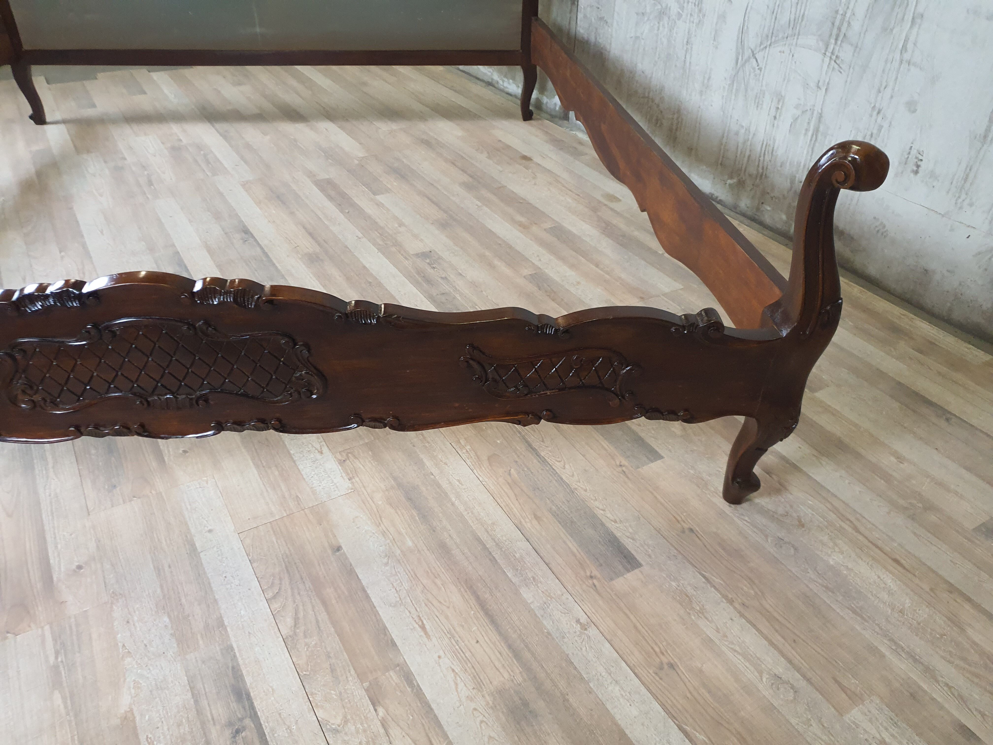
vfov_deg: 53.1
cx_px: 496
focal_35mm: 26
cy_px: 372
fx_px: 746
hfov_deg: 67.3
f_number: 1.5
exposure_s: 1/50
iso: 250
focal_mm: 4.3
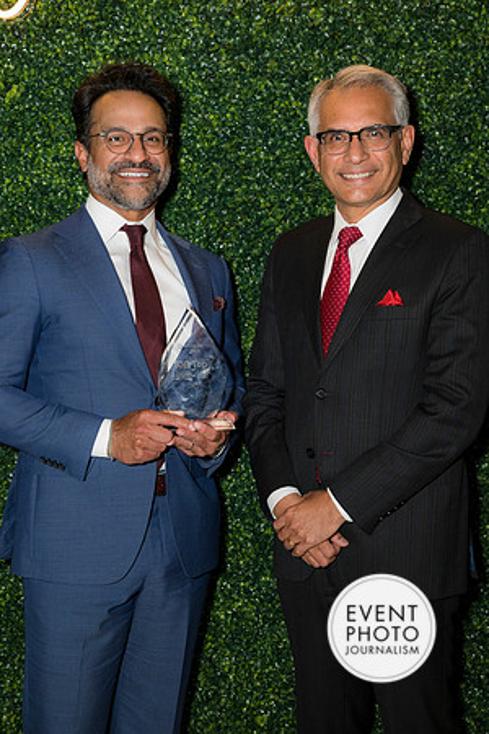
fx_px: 1345
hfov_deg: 20.6
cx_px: 244
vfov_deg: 30.5
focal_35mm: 66
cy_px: 367
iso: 800
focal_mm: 66
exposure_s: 1/160
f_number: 5
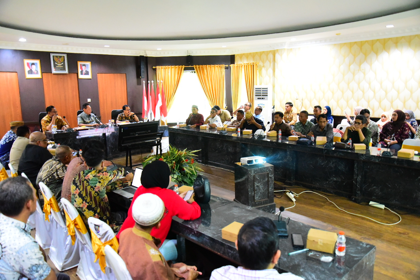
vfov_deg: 46.4
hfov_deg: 65.5
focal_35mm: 28
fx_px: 327
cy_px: 140
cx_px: 210
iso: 12800
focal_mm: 28
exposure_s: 1/125
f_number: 3.8
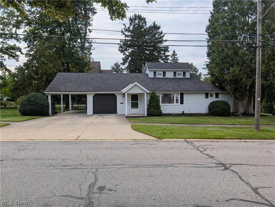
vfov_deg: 56.9
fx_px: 191
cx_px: 138
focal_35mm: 24
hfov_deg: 71.5
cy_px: 104
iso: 20
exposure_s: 1/1252
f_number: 1.68
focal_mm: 6.9
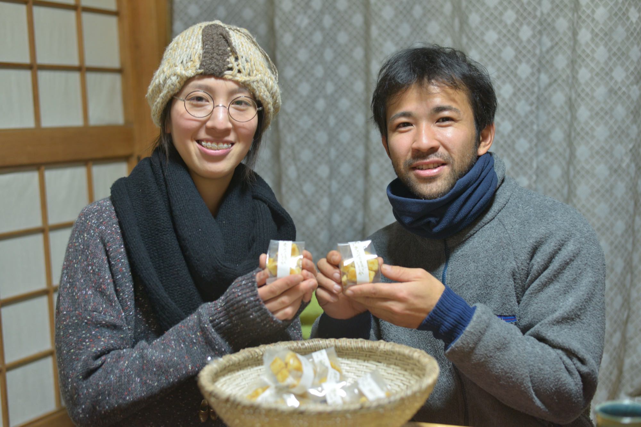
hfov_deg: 39.6
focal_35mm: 50
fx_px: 890
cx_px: 320
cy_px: 214
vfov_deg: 27.0
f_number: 2.5
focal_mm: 50
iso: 900
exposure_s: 1/50
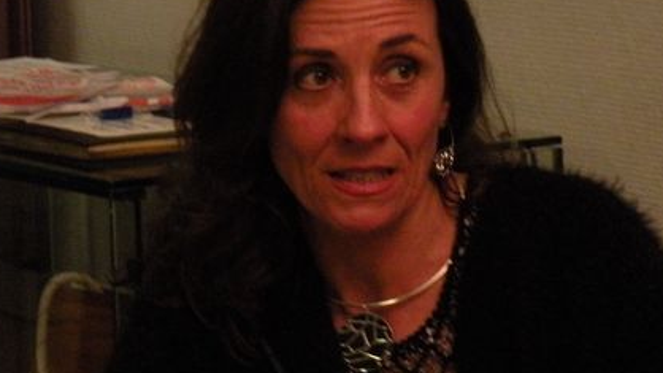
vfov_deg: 4.9
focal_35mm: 248
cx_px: 408
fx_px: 4359
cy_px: 251
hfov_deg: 8.7
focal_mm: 21
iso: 400
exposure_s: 1/60
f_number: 4.5
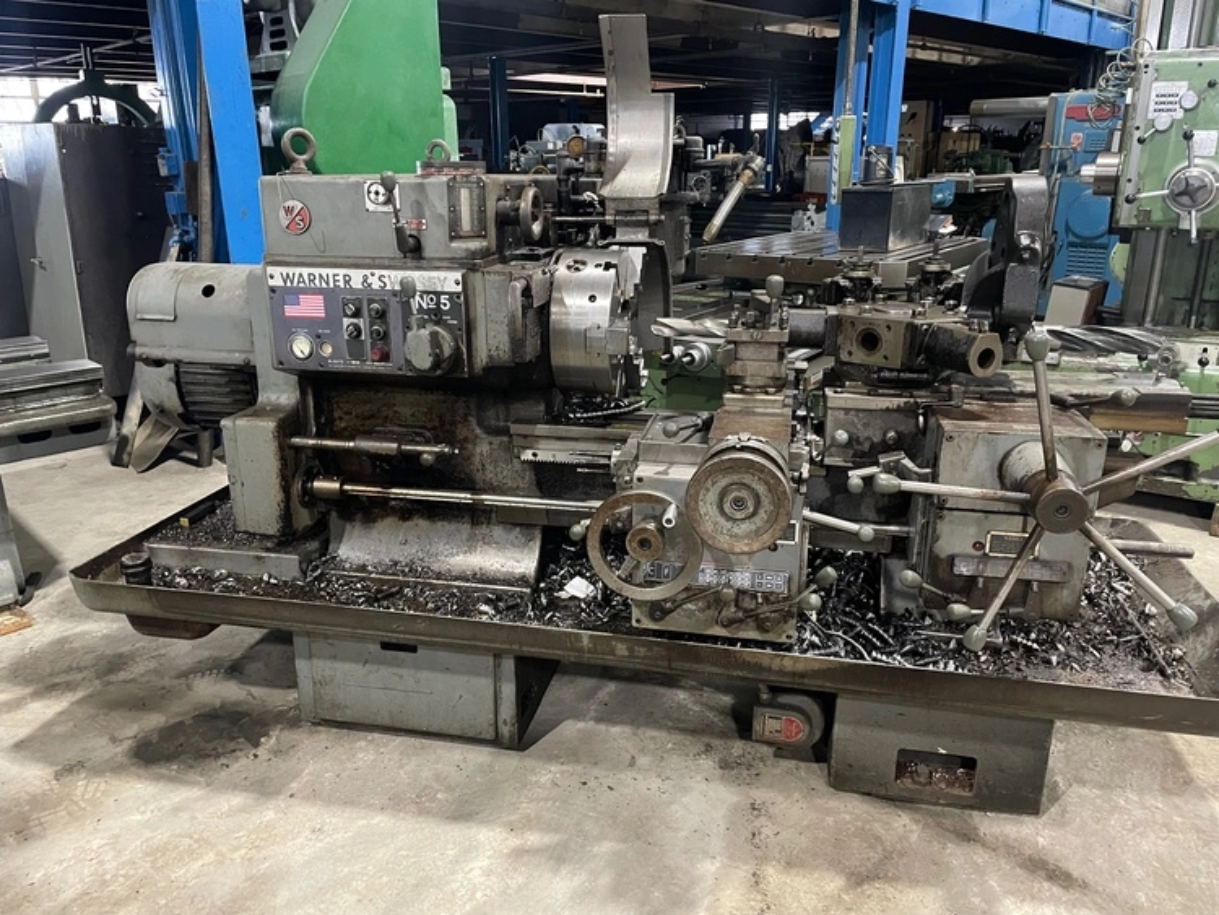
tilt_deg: -17.8
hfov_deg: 67.3
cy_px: 458
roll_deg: +0.2
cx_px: 610
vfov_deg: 53.1
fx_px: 916
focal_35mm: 26
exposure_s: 1/30
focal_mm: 4.2
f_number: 1.6
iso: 500
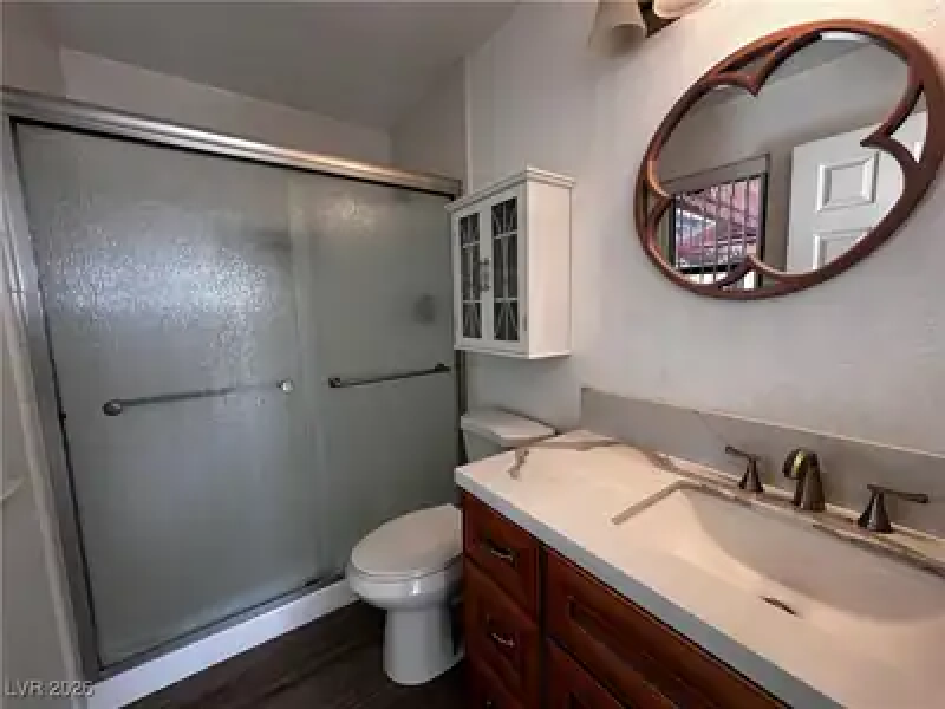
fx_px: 382
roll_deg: +1.2
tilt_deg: -6.7
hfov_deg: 102.1
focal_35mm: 14
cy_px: 354
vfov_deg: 85.7
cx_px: 472
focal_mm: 2.22
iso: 125
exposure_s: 1/120
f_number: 2.2
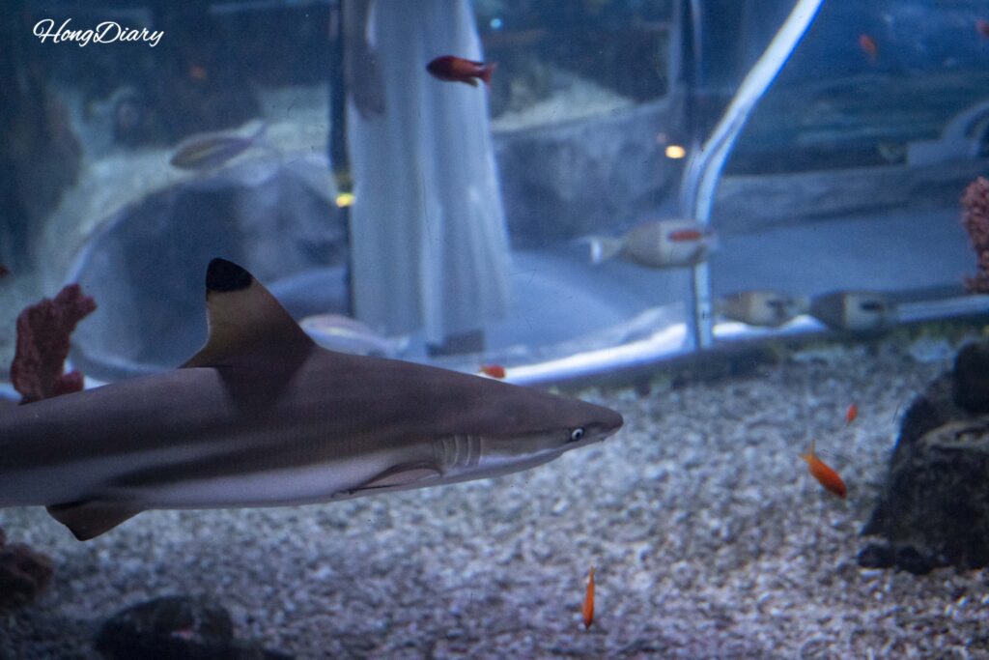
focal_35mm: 60
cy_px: 330
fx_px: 1648
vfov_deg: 22.6
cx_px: 494
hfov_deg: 33.4
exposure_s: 1/1000
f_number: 5.6
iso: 12800
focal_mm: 60
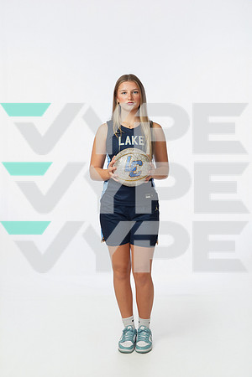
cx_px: 126
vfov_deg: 39.6
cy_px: 188
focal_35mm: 50
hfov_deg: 27.0
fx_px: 525
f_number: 6.3
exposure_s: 1/200
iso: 800
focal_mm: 50
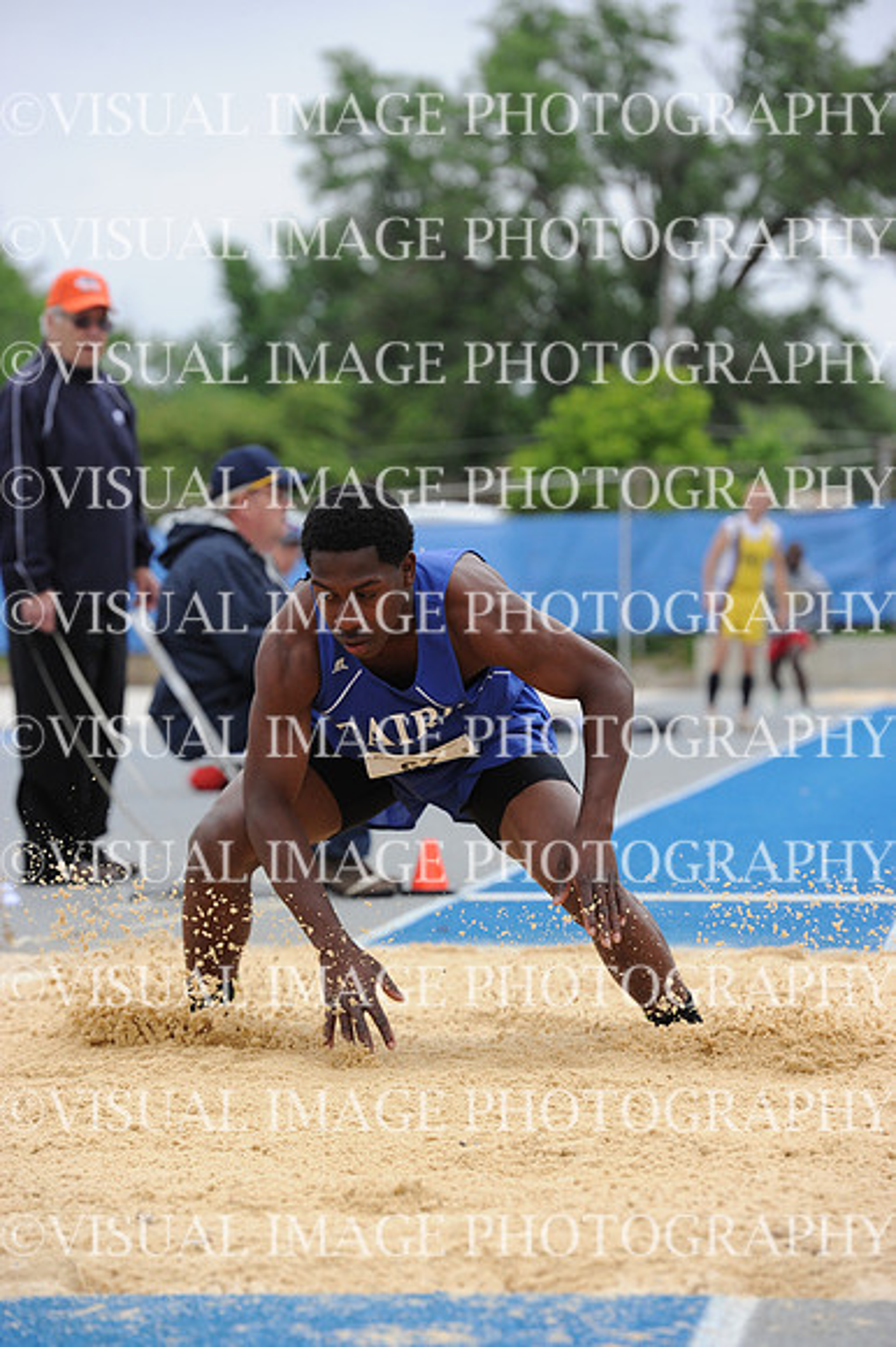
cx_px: 448
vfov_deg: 11.8
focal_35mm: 175
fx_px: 6541
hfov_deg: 7.8
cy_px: 674
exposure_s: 1/1600
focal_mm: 175
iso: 1600
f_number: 5.6
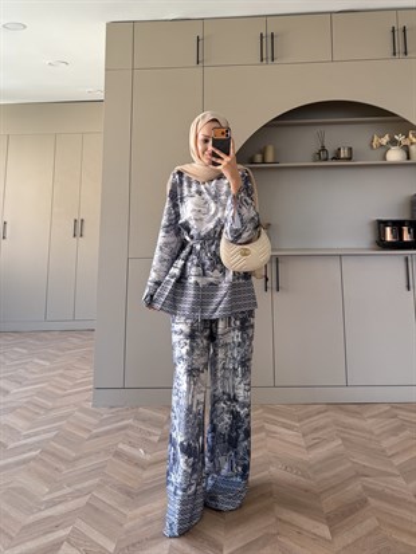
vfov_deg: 71.6
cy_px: 277
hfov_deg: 56.8
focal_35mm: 24
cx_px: 208
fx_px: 384
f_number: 1.78
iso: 100
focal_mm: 6.76
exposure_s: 1/121
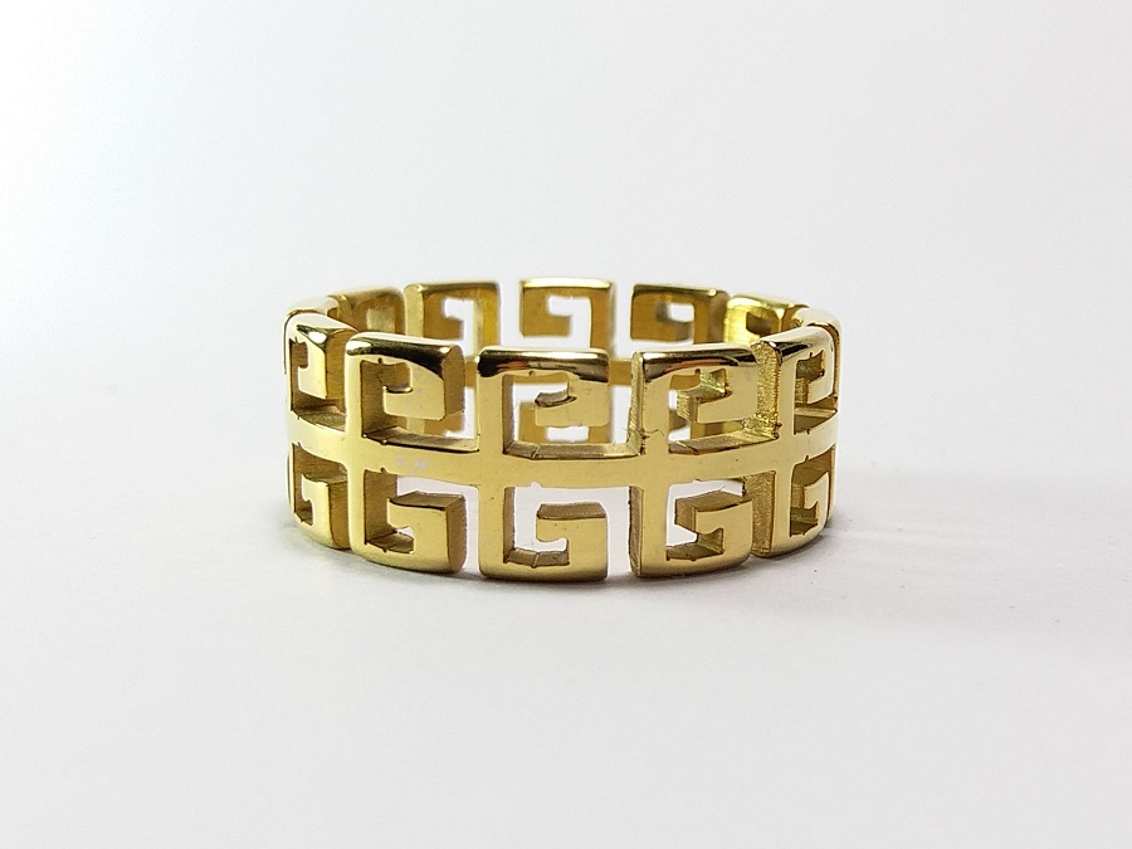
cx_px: 566
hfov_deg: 63.4
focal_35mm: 28
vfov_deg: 49.7
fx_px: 916
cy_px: 424
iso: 50
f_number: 1.9
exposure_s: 1/33
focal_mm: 3.7
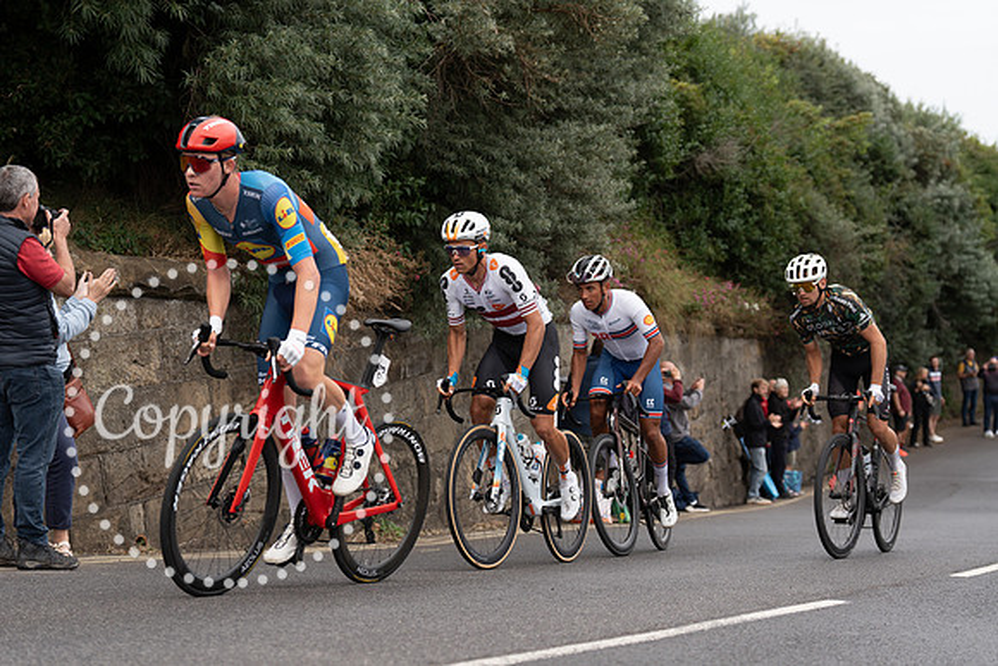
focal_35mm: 70
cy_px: 333
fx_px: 1941
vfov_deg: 19.5
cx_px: 499
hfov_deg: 28.8
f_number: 3.5
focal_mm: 70
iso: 320
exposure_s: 1/1000
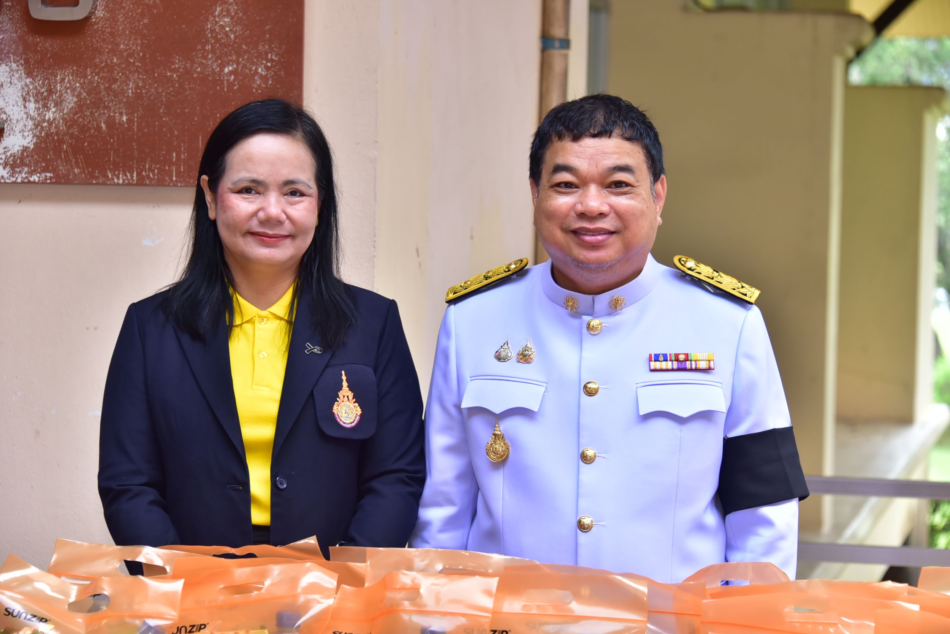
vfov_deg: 13.1
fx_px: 2772
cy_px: 317
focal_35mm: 105
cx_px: 475
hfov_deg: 19.4
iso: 1000
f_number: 5.6
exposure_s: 1/200
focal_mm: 105
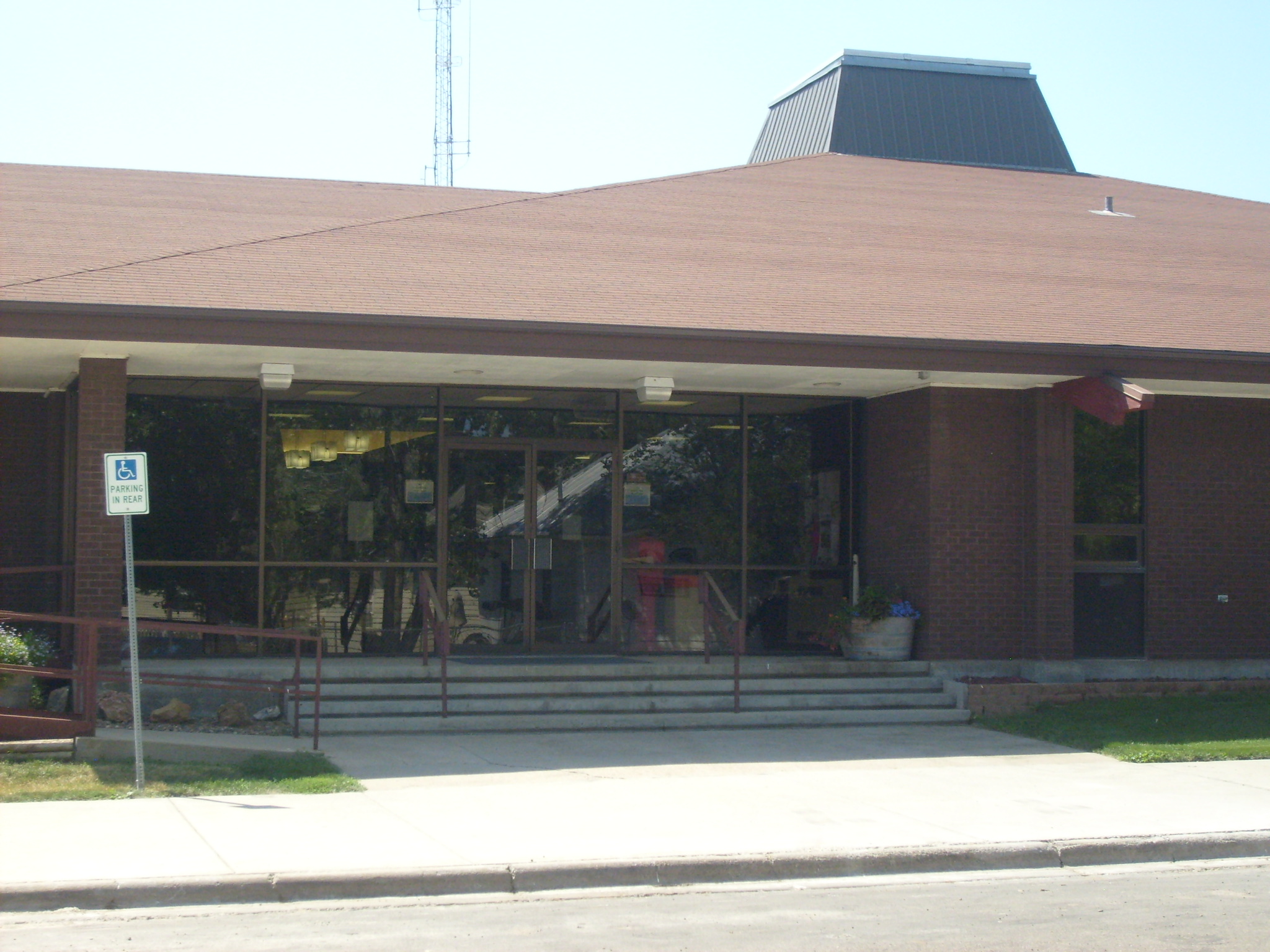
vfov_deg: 24.0
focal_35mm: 61
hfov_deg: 31.7
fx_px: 2238
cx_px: 635
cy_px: 476
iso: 160
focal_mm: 10.3
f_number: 9.1
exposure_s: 1/125
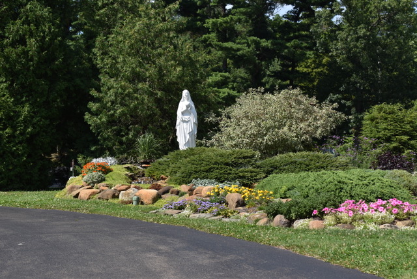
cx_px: 208
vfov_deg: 23.8
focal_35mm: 57
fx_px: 660
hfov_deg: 35.0
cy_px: 140
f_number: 8
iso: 100
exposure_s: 1/250
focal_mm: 38
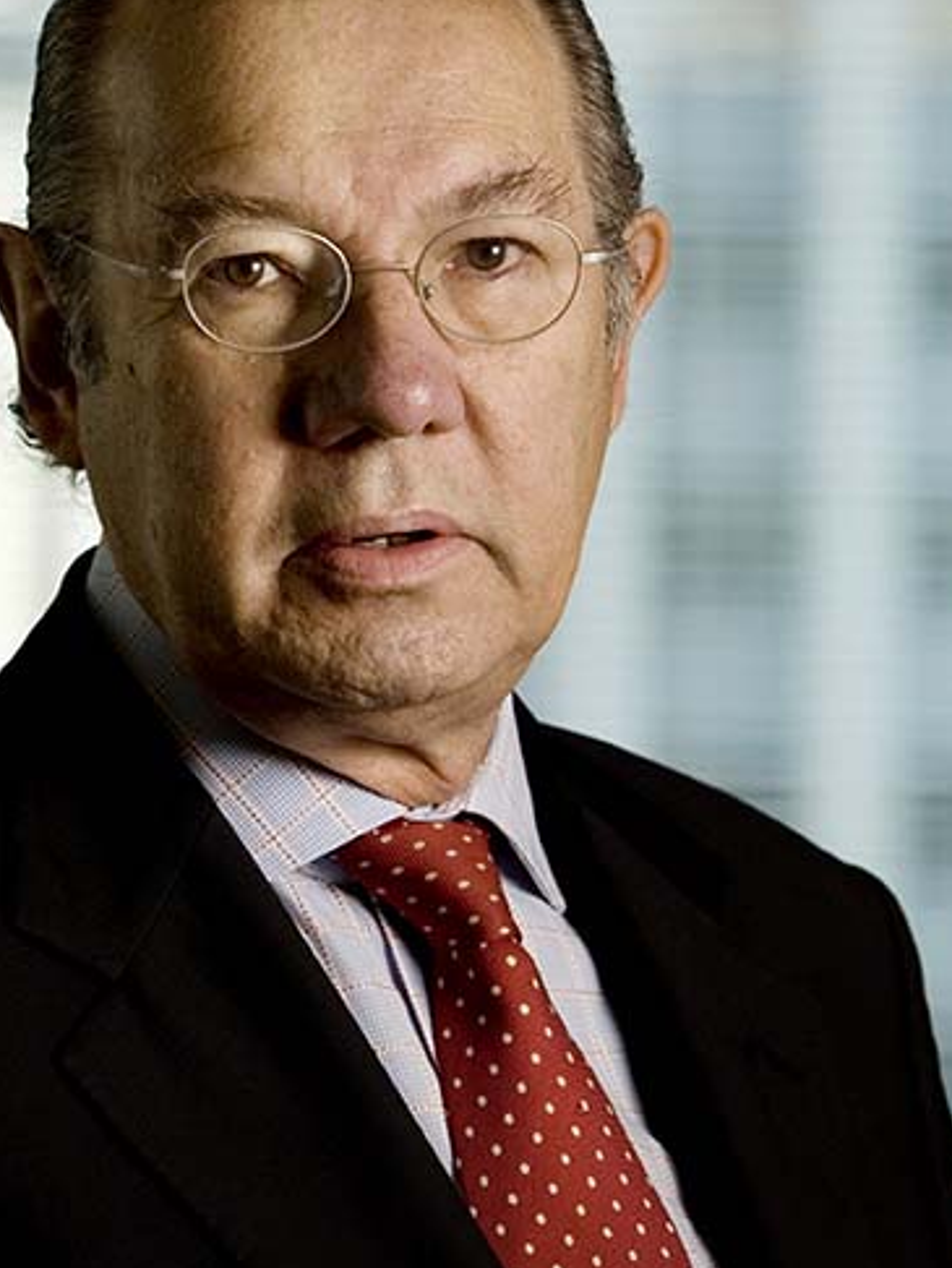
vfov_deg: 5.4
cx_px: 313
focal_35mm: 369
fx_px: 13516
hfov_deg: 4.0
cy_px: 496
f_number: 5.6
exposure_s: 1/160
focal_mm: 135
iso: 100
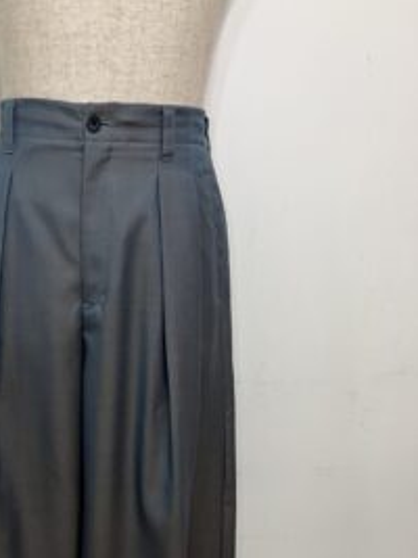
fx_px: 677
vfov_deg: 43.5
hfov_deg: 33.7
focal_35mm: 42
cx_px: 109
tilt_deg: -23.6
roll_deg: -0.8
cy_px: 412
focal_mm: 3.99
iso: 125
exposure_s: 1/50
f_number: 1.8
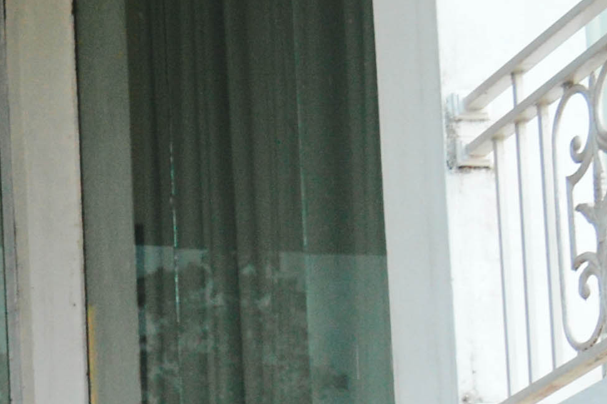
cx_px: -982
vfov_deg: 6.7
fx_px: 3133
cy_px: 1231
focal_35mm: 186
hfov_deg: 9.5
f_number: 5
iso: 400
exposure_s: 1/100
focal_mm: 20
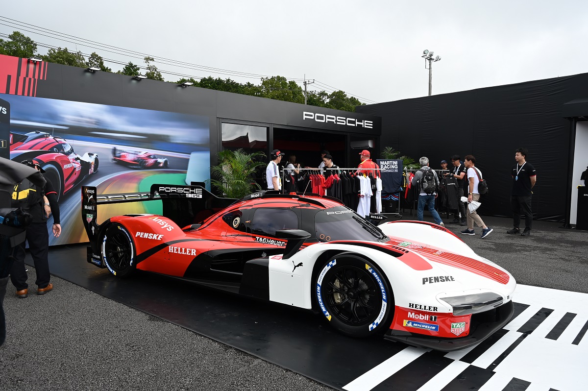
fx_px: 392
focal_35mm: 24
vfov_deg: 53.1
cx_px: 294
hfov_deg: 73.8
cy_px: 196
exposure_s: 1/160
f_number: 10
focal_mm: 24
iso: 160
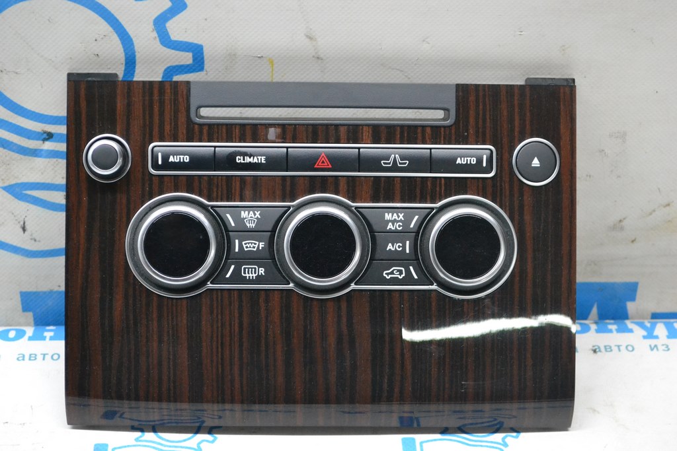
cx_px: 338
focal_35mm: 78
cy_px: 226
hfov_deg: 26.0
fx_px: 1467
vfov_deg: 17.5
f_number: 5.6
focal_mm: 52
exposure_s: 1/160
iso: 3200
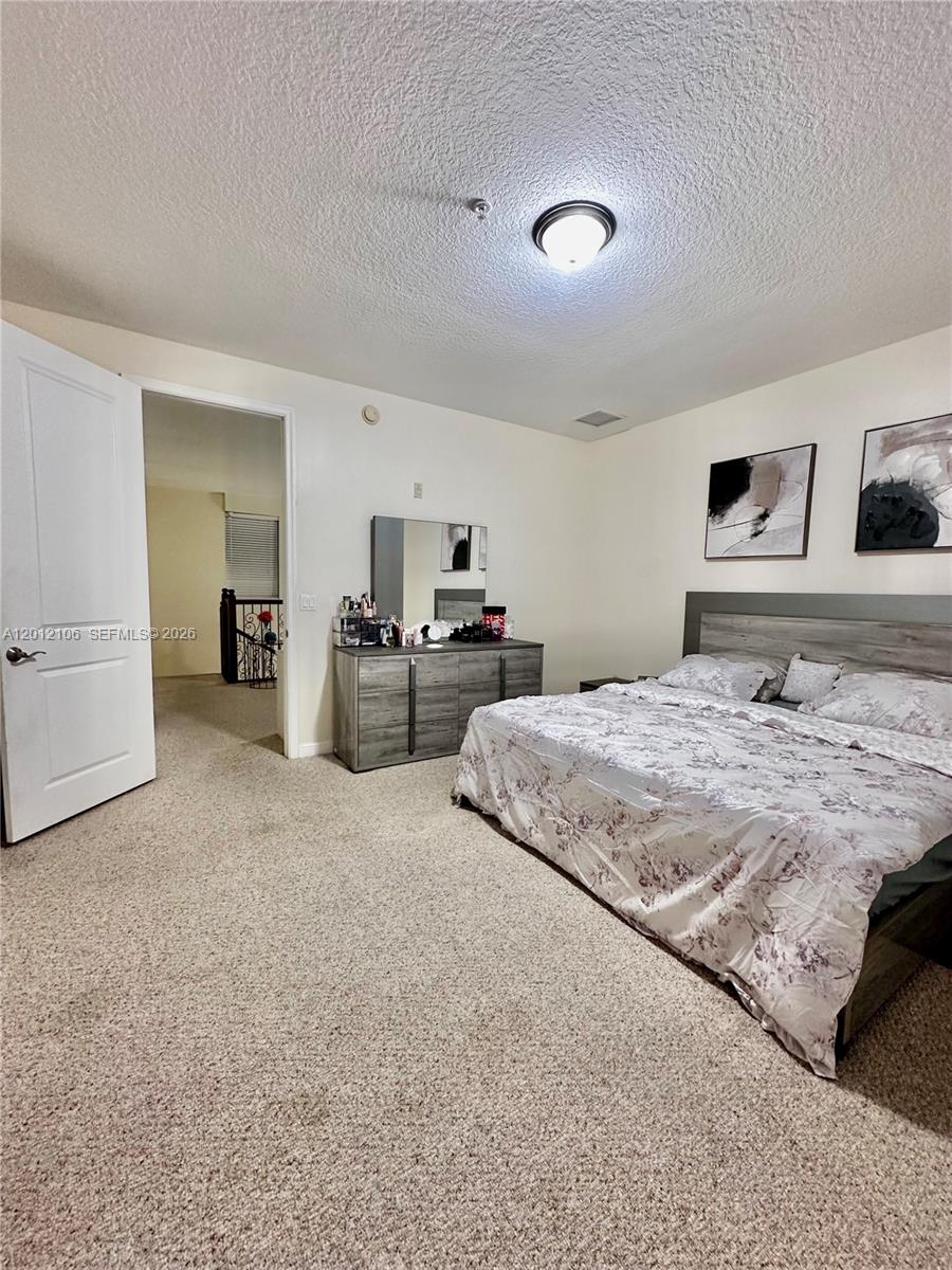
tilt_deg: -4.3
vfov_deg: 102.1
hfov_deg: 85.7
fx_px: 513
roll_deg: -2.2
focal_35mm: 14
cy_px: 635
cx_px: 476
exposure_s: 1/60
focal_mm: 2.22
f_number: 2.2
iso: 250
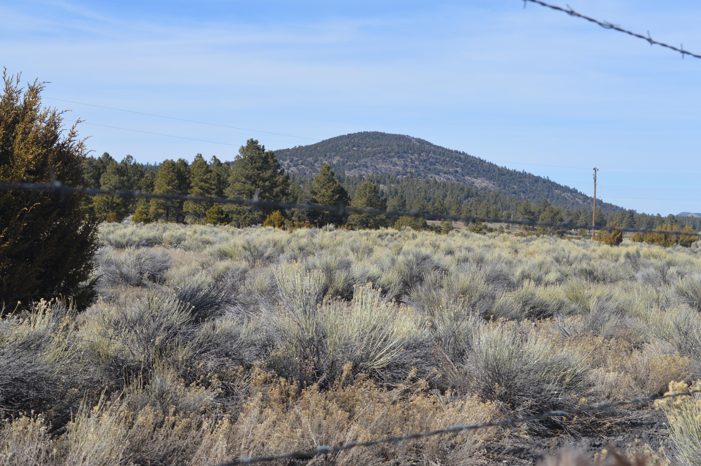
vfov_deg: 21.5
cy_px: 233
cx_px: 350
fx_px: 1226
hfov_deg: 31.9
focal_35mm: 63
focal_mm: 42
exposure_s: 1/250
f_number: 8
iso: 100
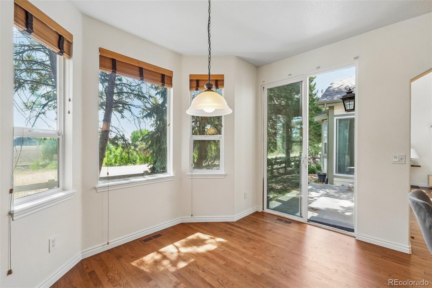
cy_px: 144
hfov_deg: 100.4
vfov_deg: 77.3
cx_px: 216
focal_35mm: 15
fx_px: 180
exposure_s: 1/10
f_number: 8
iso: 800
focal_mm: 10
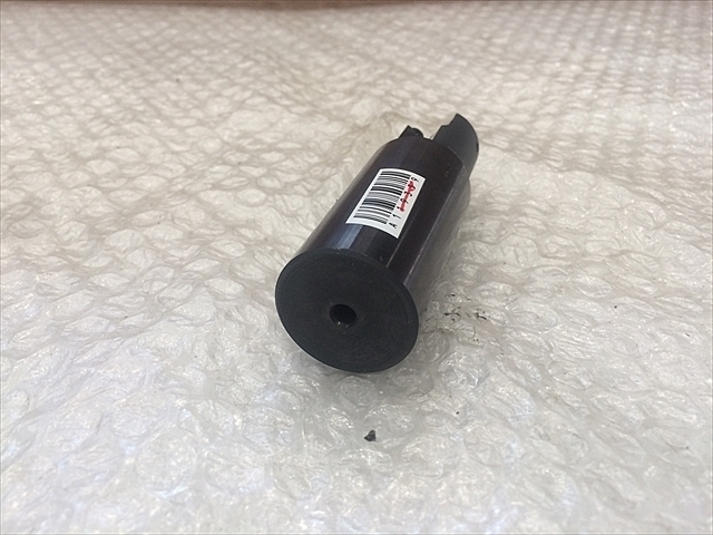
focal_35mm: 29
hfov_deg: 61.7
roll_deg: -2.2
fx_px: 597
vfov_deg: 48.2
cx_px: 356
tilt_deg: -36.5
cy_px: 268
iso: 32
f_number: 2.2
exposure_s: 1/30
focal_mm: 4.15
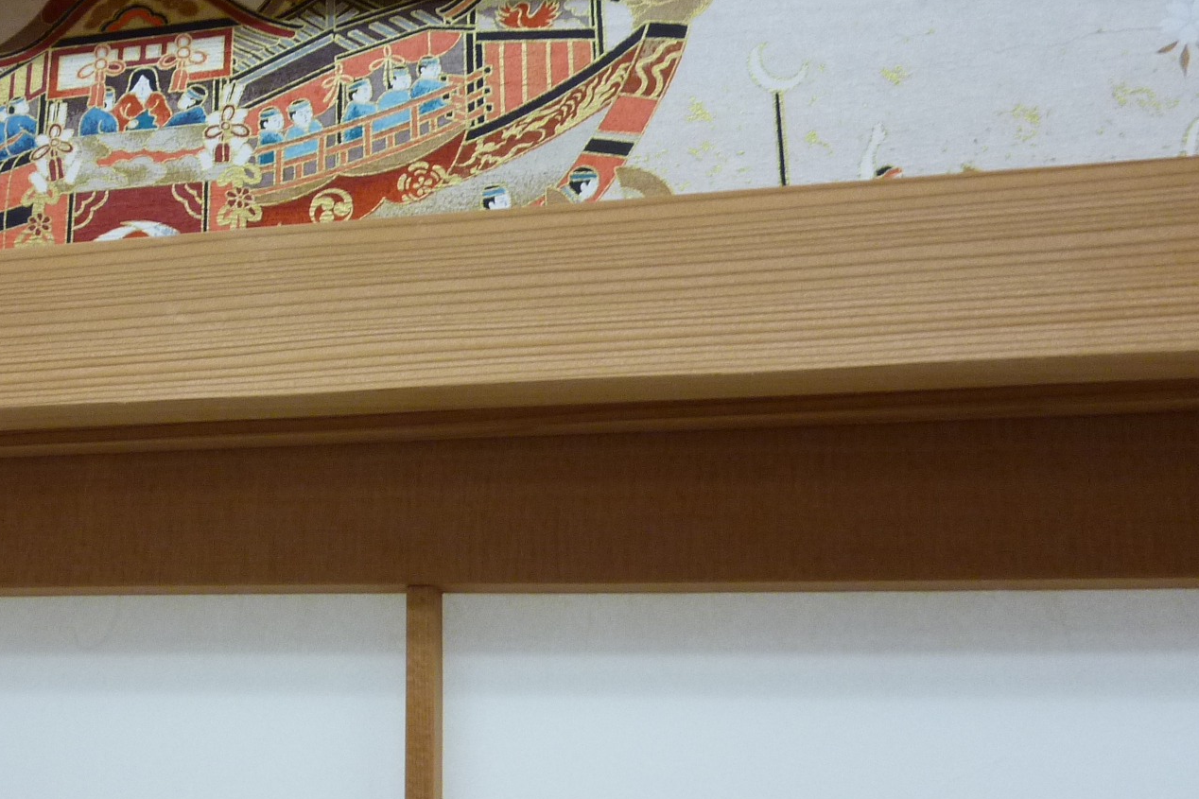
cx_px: 294
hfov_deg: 44.8
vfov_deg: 31.8
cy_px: 312
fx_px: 1399
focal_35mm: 42
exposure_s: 1/60
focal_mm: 4.1
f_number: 3.3
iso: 200
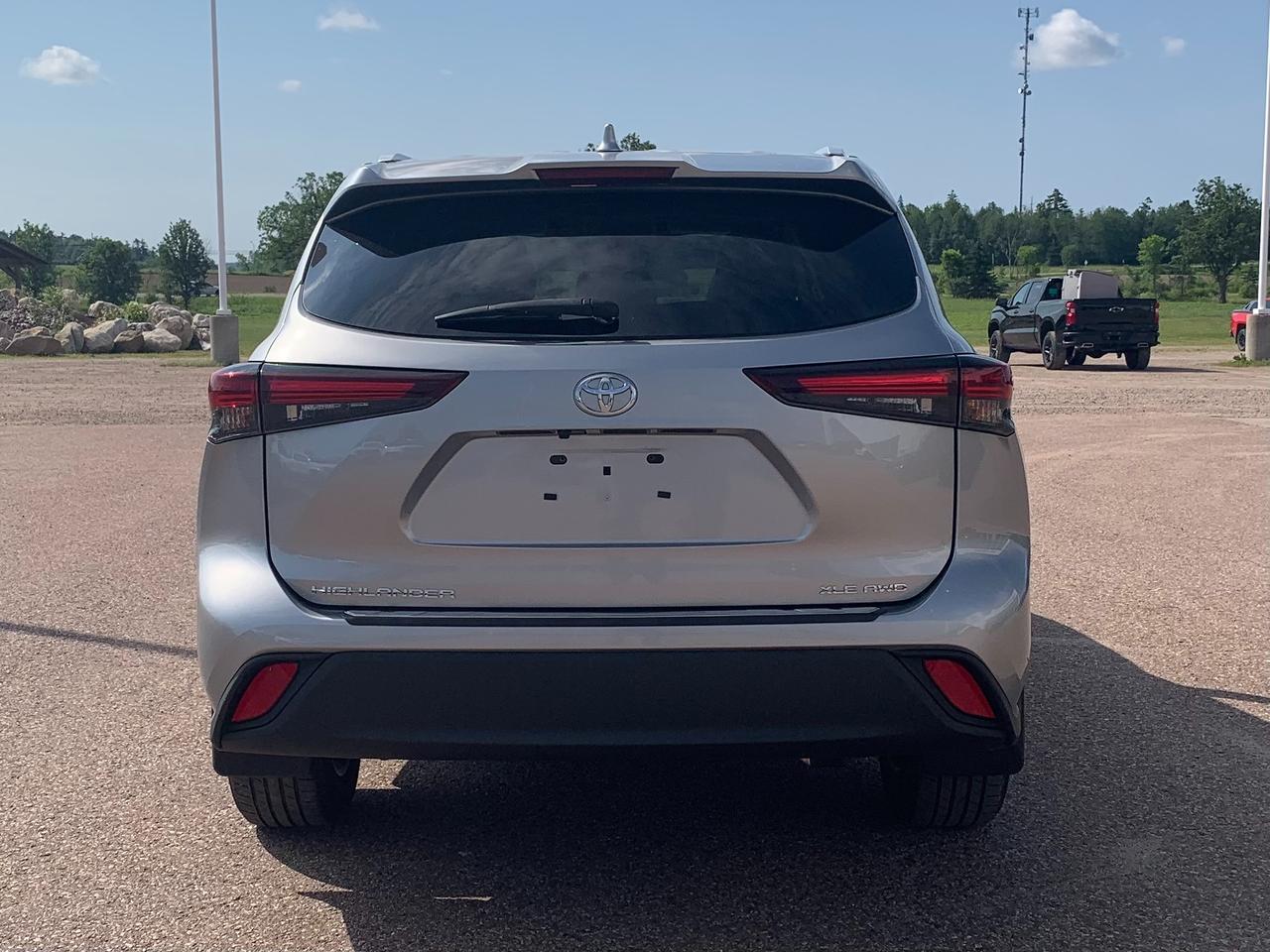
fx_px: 954
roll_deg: -0.5
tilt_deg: -7.0
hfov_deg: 67.3
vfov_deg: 53.1
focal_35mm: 26
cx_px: 635
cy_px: 476
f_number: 1.8
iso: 25
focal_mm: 4.25
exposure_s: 1/4098
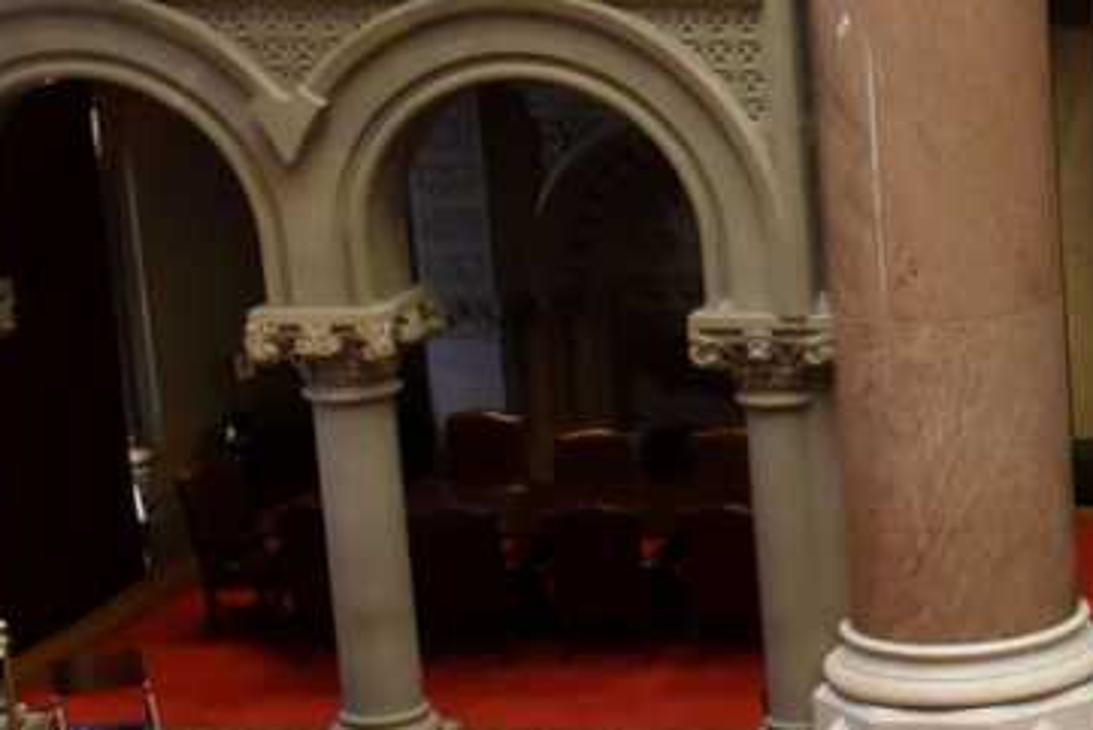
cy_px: 398
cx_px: 2201
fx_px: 4131
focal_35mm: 136
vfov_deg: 10.1
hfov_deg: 13.0
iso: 3200
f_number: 5
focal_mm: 24
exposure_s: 1/125
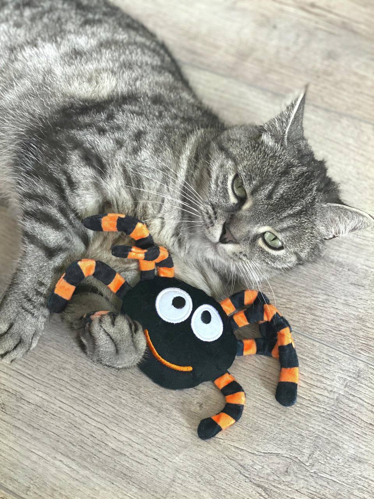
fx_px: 749
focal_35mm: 52
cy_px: 250
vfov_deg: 36.8
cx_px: 187
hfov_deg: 28.0
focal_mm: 6
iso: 250
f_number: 2
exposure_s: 1/100
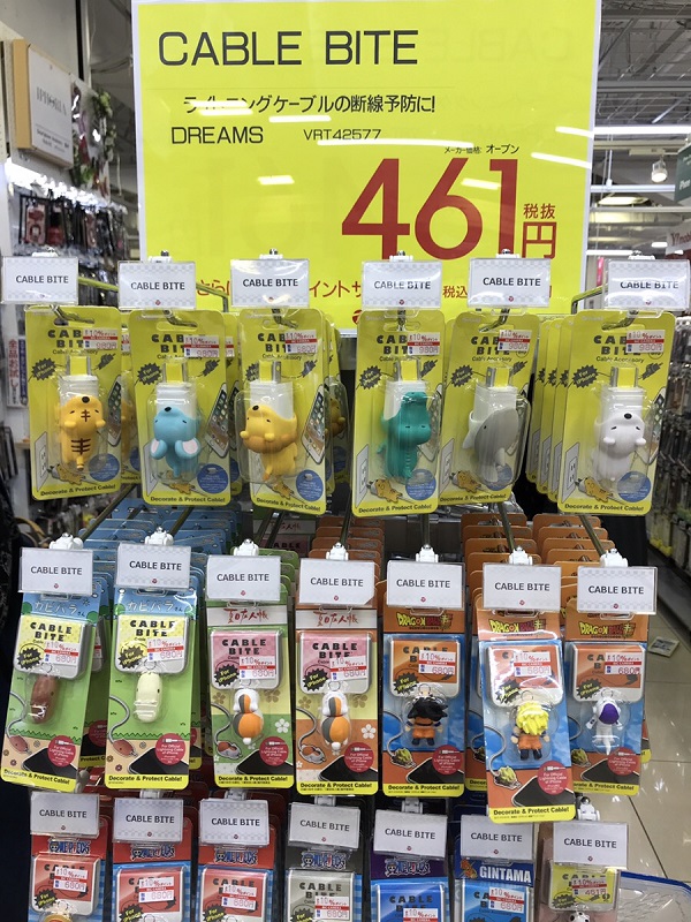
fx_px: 745
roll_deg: -1.0
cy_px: 461
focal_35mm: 28
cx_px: 346
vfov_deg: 63.4
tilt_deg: -10.3
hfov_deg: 49.7
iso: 25
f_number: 1.8
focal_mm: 3.99
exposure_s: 1/100
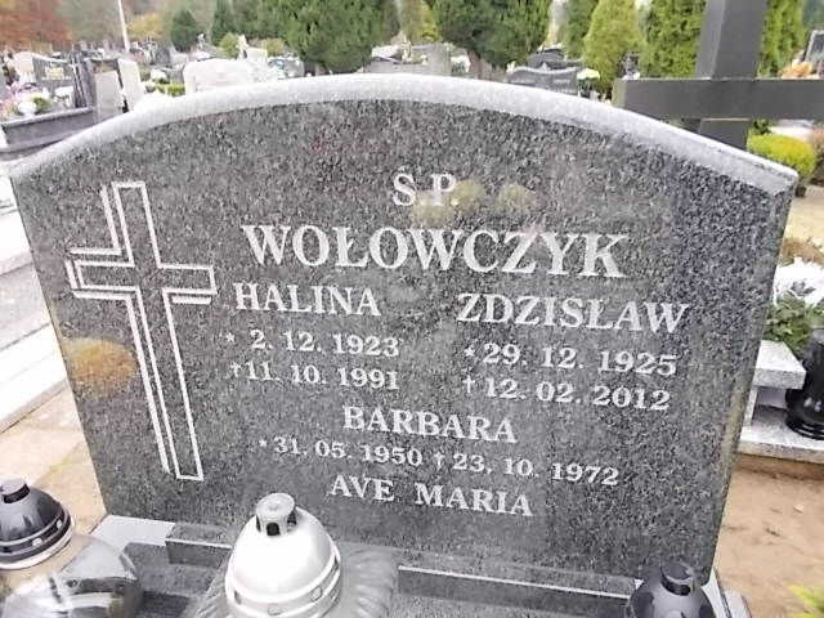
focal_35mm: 26
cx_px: 412
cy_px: 309
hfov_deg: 67.3
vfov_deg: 53.1
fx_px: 619
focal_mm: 4.6
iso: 200
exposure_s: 1/20
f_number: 3.2
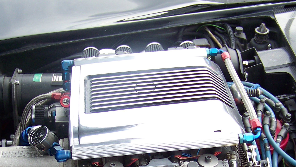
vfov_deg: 18.5
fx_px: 495
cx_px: 135
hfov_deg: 33.3
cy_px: 174
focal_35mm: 63
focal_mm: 5.85
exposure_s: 1/40
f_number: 2.8
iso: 64
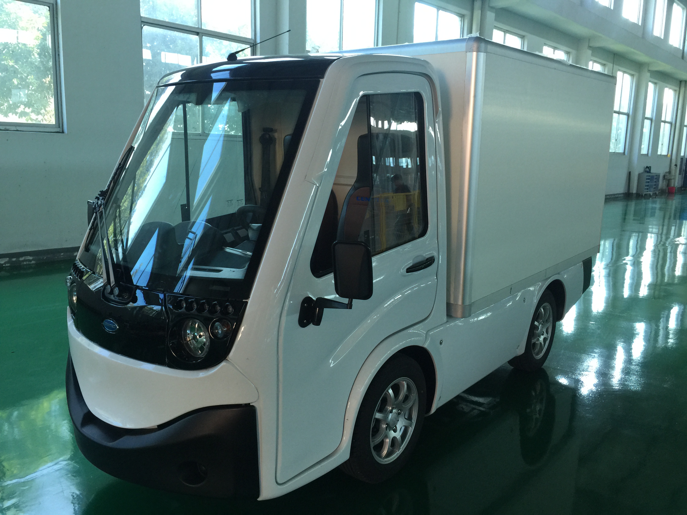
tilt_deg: -10.3
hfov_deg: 61.7
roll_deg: -3.4
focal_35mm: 29
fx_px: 576
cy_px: 258
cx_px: 344
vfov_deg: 48.2
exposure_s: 1/33
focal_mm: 4.15
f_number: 2.2
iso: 40
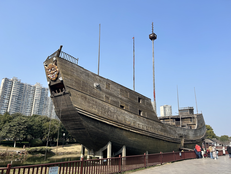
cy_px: 87
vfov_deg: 53.1
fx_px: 174
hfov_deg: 67.3
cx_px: 116
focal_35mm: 26
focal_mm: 5.7
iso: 50
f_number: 1.5
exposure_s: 1/3968
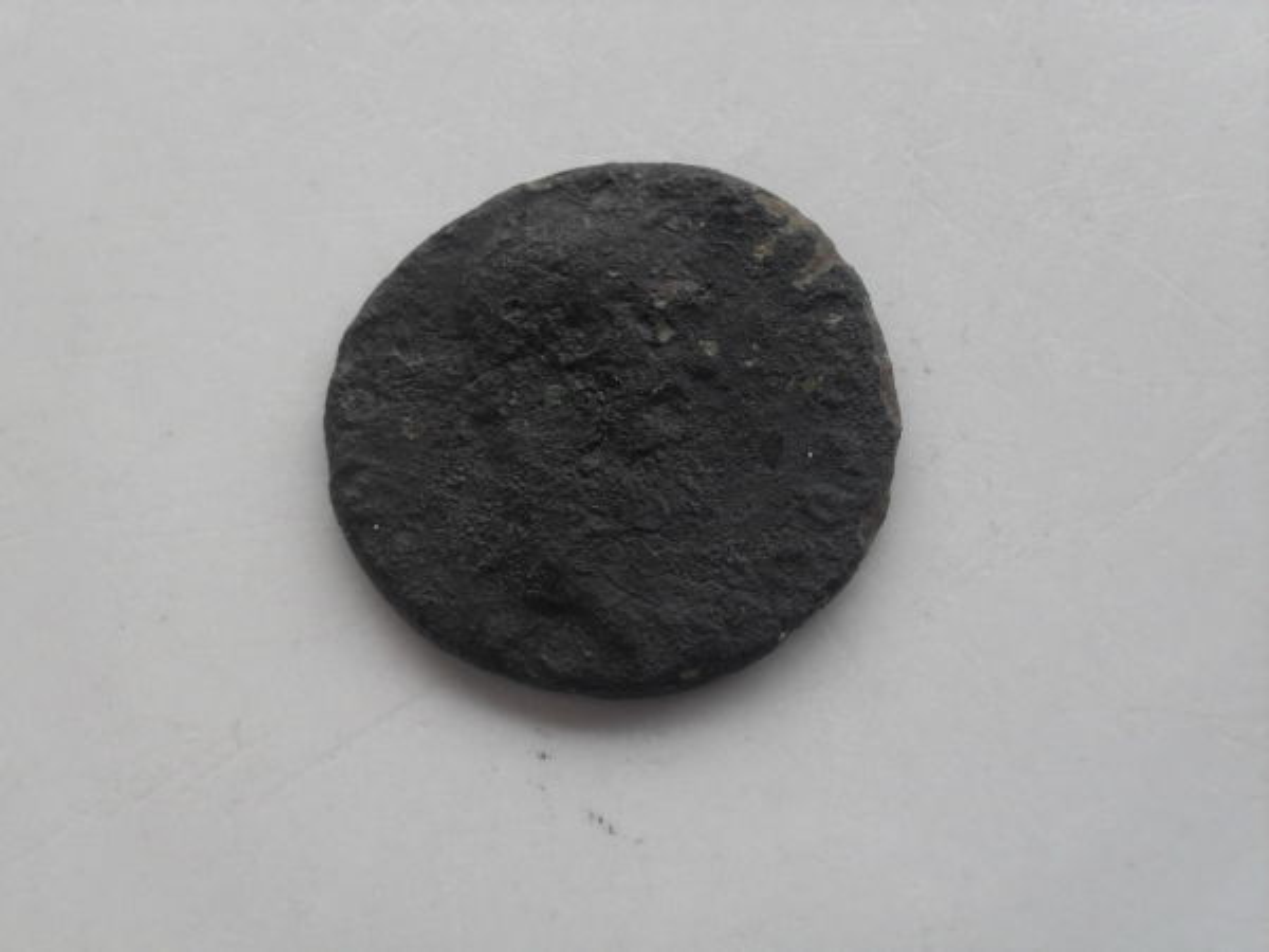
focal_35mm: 53
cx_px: 634
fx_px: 1943
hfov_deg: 36.2
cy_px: 476
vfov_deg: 27.5
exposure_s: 1/90
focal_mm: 8.4
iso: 160
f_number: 3.4
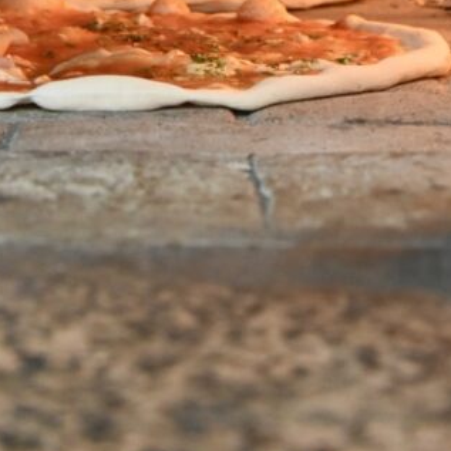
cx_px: 22
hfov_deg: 12.4
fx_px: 2064
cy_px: -192
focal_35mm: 140
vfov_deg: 12.0
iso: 3200
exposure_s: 1/20
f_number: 4.2
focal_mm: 34
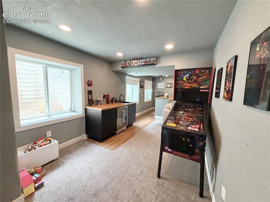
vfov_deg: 85.6
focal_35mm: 14
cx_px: 135
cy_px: 101
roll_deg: -1.1
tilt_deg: -5.7
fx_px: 109
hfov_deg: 102.1
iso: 320
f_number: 2.2
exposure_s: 1/120
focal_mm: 2.22
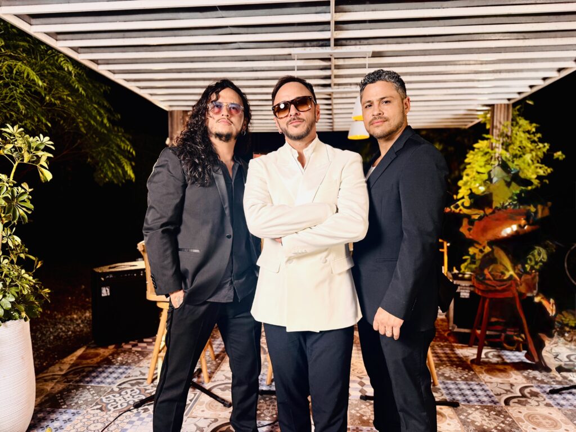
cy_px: 216
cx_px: 288
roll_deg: +0.2
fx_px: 399
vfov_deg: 56.8
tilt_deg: -3.3
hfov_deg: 71.6
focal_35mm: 24
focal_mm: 6.76
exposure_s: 1/120
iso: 125
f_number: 1.78
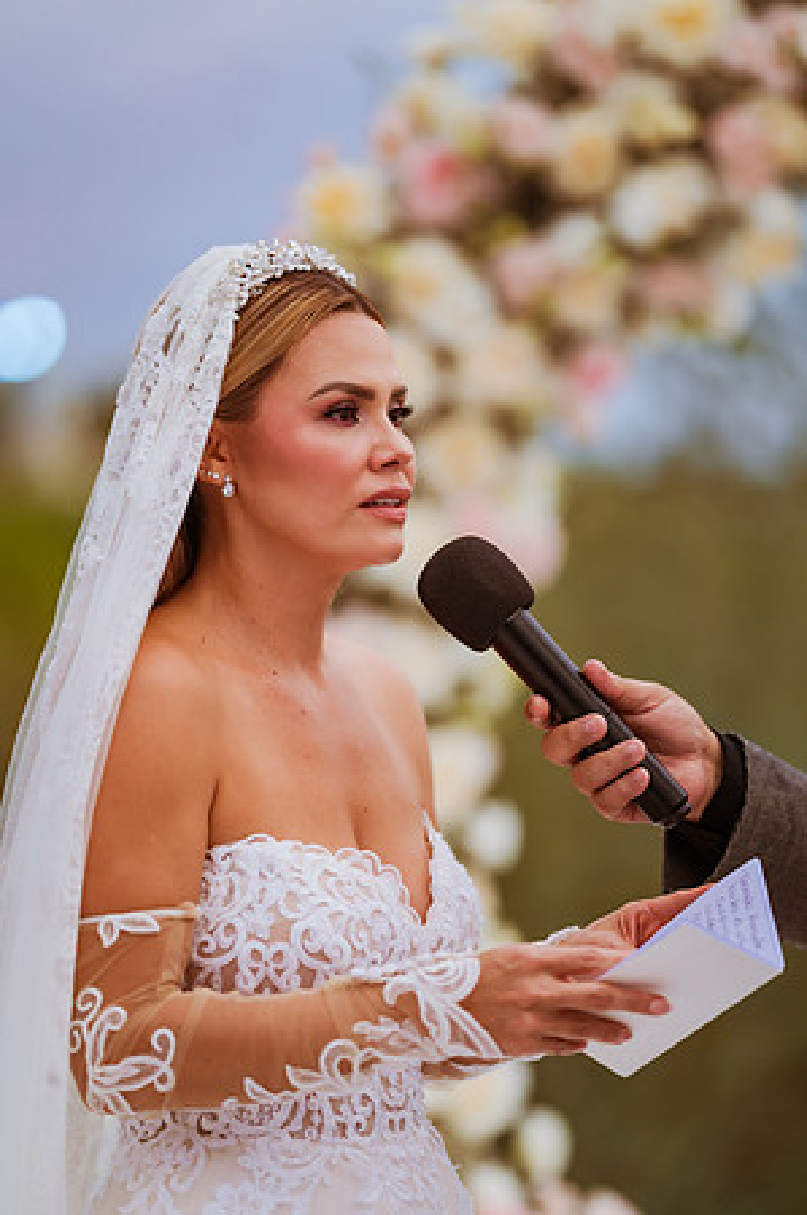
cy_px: 608
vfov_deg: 15.2
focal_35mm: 135
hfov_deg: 10.1
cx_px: 404
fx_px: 4550
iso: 800
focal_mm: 135
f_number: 1.8
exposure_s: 1/1250
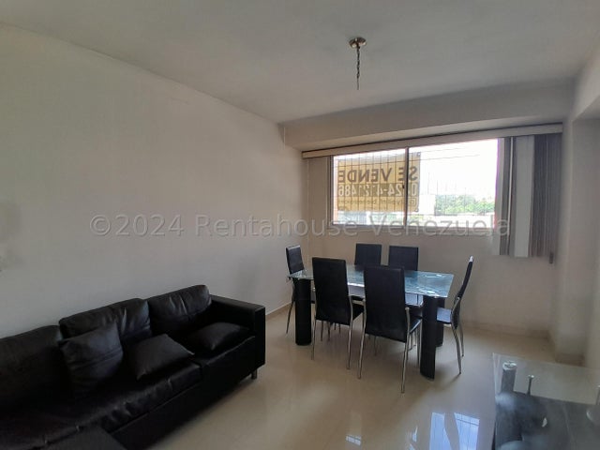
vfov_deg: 74.7
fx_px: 295
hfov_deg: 91.0
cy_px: 225
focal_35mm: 17
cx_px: 300
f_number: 2.2
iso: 50
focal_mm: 1.46
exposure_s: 1/40
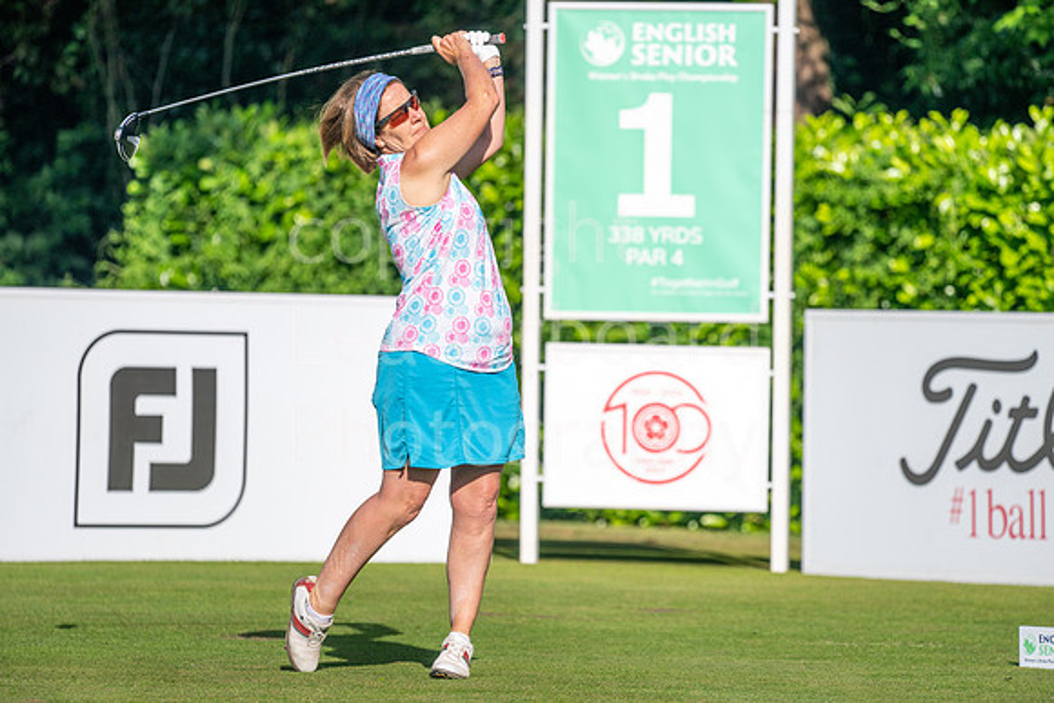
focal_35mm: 300
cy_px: 352
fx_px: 8785
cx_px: 527
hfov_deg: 6.9
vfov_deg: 4.6
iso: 200
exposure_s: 1/3200
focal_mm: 300
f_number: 5
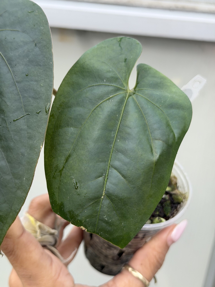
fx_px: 398
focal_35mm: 48
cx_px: 108
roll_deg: -5.2
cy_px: 144
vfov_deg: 39.7
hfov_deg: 30.3
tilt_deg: -27.0
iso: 64
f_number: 1.78
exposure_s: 1/687
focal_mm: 6.76
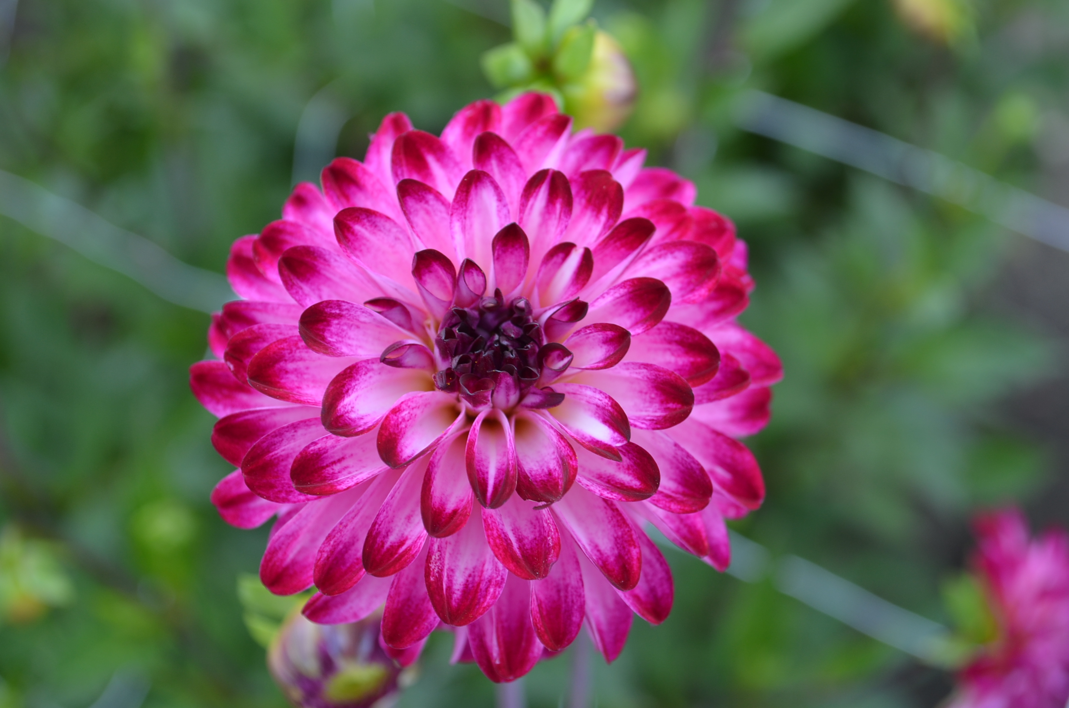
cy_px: 354
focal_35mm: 54
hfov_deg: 36.9
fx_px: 1600
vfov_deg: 25.0
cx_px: 534
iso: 200
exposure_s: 1/125
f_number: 5.6
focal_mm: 36
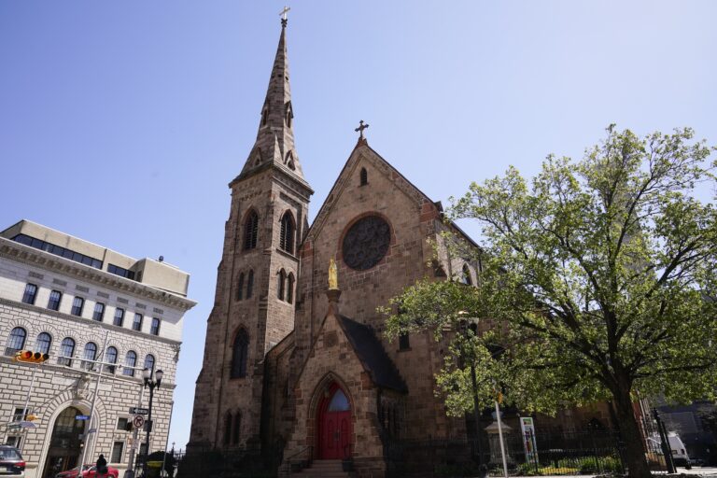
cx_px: 358
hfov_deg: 73.7
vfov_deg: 53.1
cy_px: 239
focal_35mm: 24
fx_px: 478
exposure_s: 1/400
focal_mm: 24
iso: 320
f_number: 10
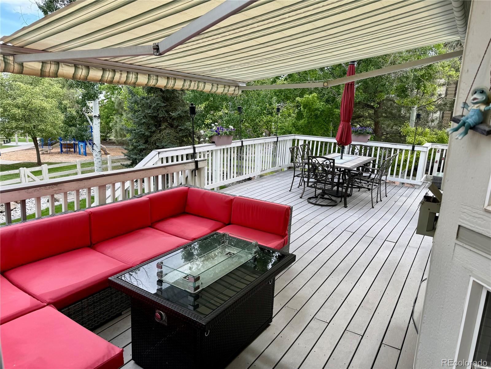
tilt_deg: -13.2
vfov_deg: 56.8
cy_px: 184
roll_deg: -2.3
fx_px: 340
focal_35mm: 24
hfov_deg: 71.6
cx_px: 246
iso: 80
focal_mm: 6.76
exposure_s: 1/849
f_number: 1.78
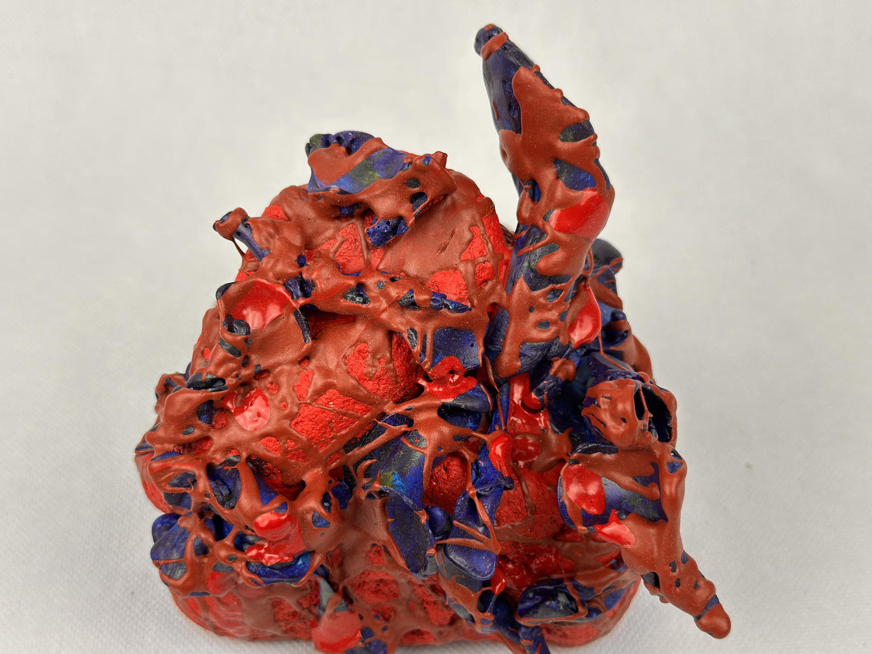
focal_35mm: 51
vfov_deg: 28.6
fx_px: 1285
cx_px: 410
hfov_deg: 37.5
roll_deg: +2.3
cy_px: 347
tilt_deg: -43.1
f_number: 1.78
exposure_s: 1/145
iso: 64
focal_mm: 6.76
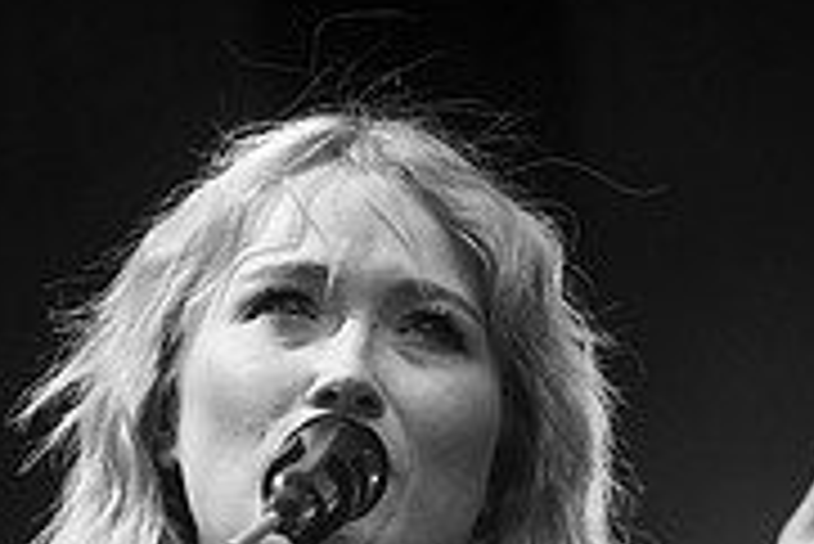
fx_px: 6517
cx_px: 225
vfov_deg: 4.8
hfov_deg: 7.1
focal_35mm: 288
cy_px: 623
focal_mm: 80
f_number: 3.2
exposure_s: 1/200
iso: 1000
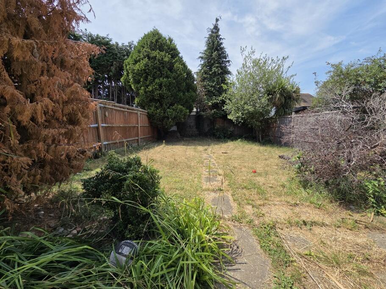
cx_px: 193
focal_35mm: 13
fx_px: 145
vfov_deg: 89.9
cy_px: 144
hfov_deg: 106.2
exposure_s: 1/1614
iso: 50
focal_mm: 2.2
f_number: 2.2
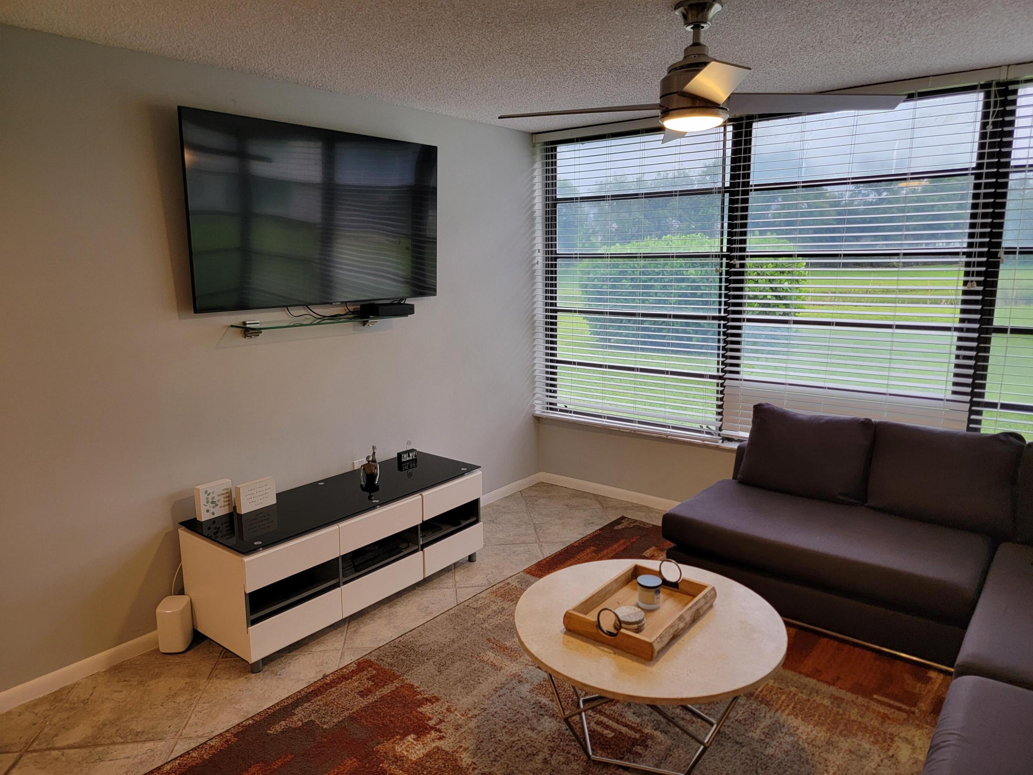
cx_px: 516
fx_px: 716
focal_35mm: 24
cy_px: 388
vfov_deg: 56.8
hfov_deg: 71.6
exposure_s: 1/120
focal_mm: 6.7
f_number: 1.8
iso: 160
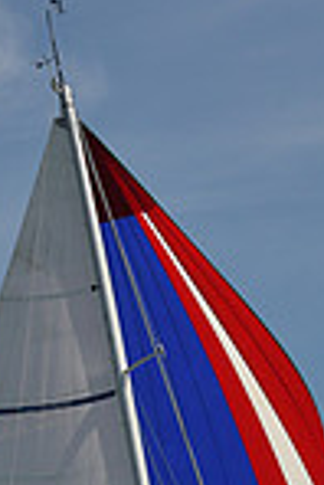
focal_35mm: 274
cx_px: 244
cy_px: 885
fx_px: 3690
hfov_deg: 5.0
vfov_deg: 7.3
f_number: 14
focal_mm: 70
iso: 320
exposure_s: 1/800
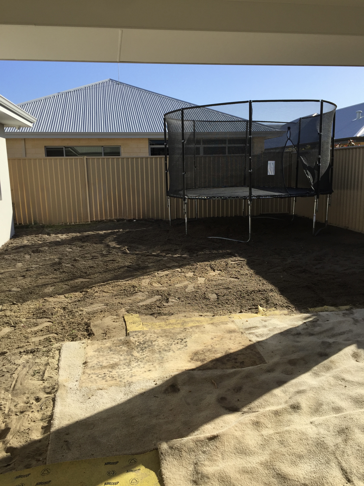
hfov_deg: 48.2
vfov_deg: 61.7
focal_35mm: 29
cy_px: 243
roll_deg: +0.9
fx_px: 407
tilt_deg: -8.9
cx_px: 182
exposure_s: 1/1721
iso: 32
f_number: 2.2
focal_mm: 4.15
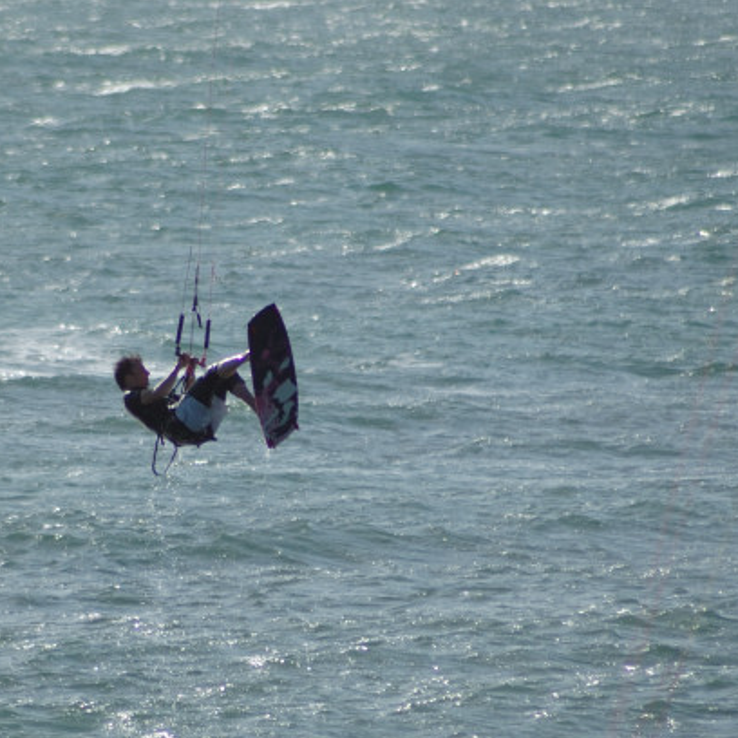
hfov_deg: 2.3
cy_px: 466
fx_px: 18042
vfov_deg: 2.3
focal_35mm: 748
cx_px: 197
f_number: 5.6
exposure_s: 1/1250
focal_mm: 300
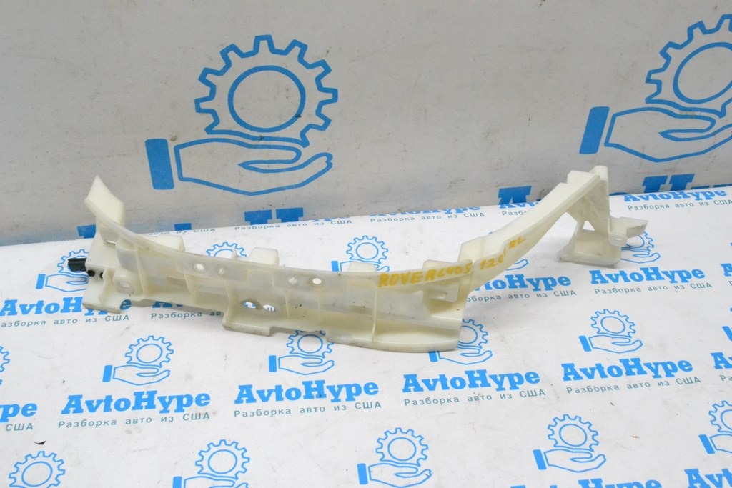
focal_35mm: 39
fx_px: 793
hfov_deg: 49.5
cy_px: 244
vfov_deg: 34.2
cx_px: 366
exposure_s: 1/160
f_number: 11
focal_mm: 26
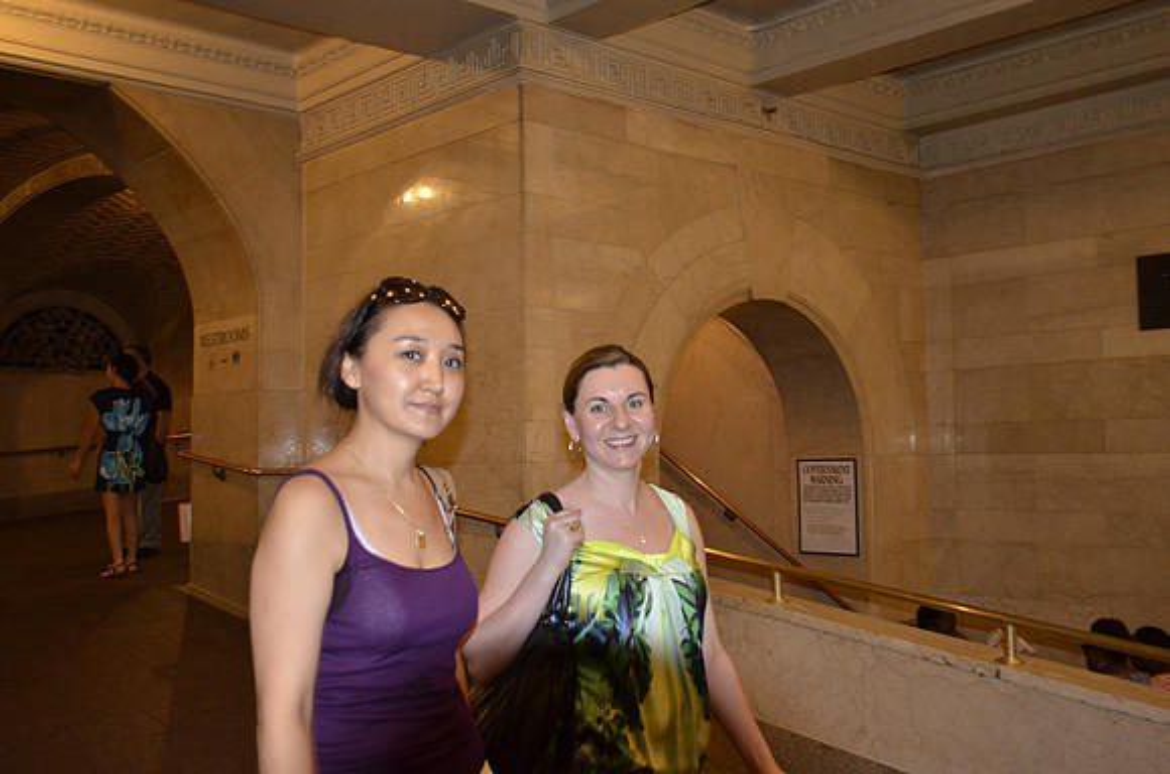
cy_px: 387
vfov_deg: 35.3
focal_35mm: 38
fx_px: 1216
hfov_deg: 51.4
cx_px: 585
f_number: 4
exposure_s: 1/60
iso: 1600
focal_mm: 25
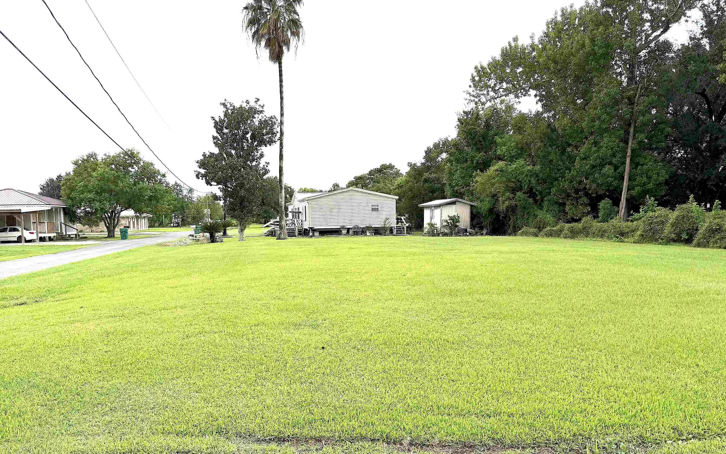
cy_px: 247
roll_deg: +1.5
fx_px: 554
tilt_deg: -3.3
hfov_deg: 66.4
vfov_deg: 44.5
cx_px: 337
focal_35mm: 28
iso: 80
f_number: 1.78
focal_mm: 6.76
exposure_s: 1/2110
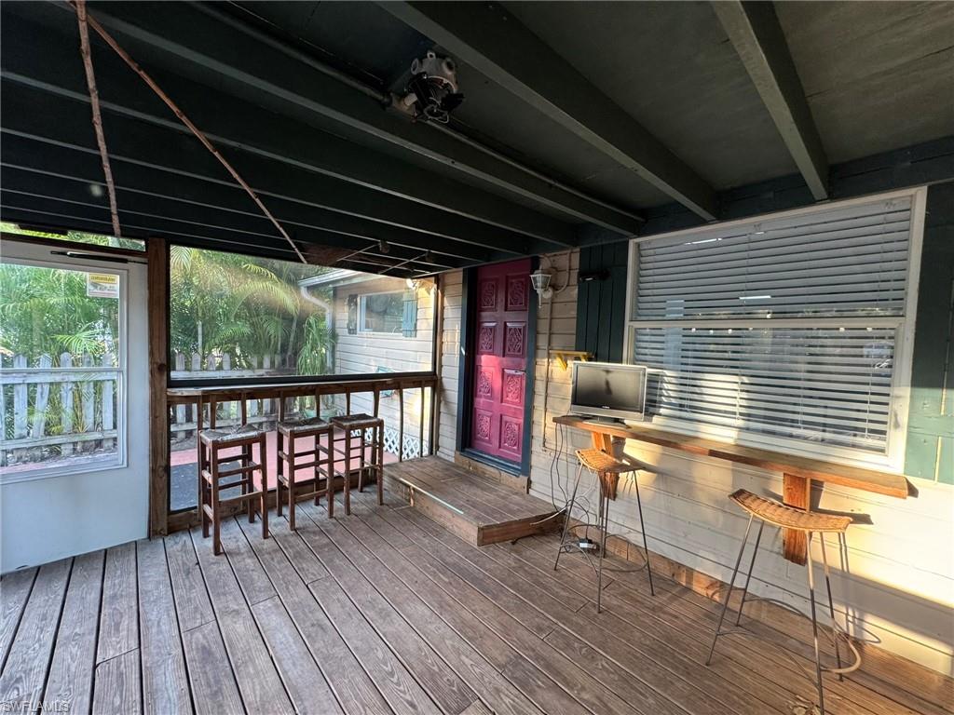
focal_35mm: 14
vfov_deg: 85.7
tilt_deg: -3.5
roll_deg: -2.1
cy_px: 358
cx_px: 477
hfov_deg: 102.1
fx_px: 386
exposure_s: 1/99
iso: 250
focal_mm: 2.22
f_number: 2.2
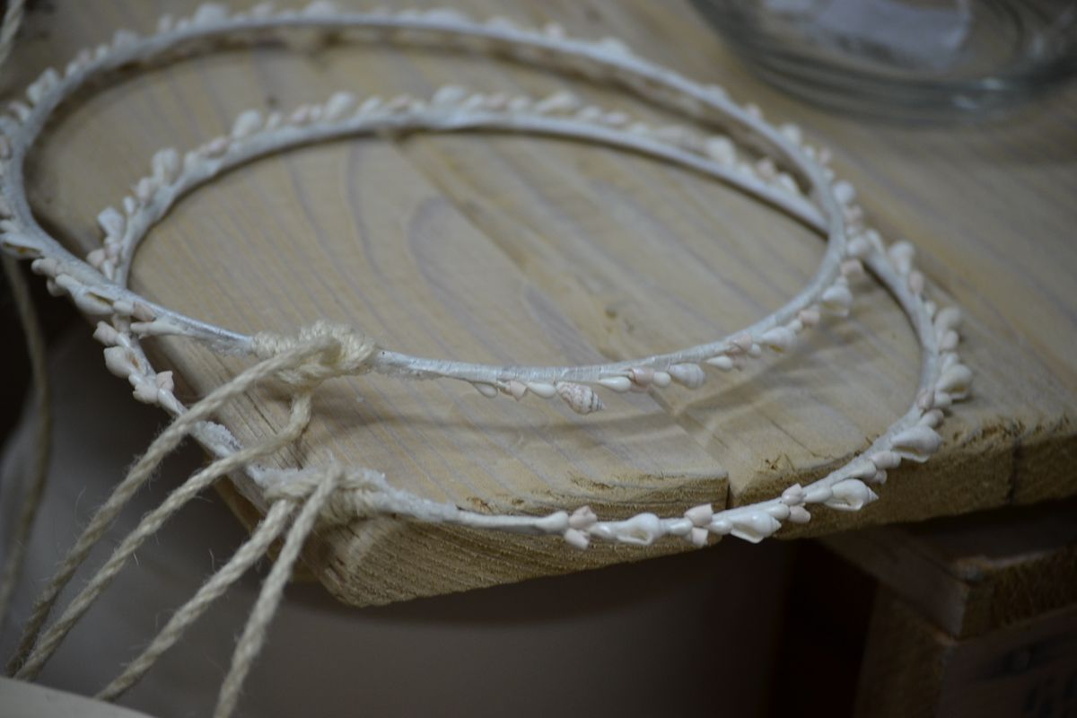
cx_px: 538
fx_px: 4038
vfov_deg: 10.2
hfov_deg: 15.2
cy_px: 359
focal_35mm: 135
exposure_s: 1/60
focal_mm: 90
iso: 400
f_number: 4.5
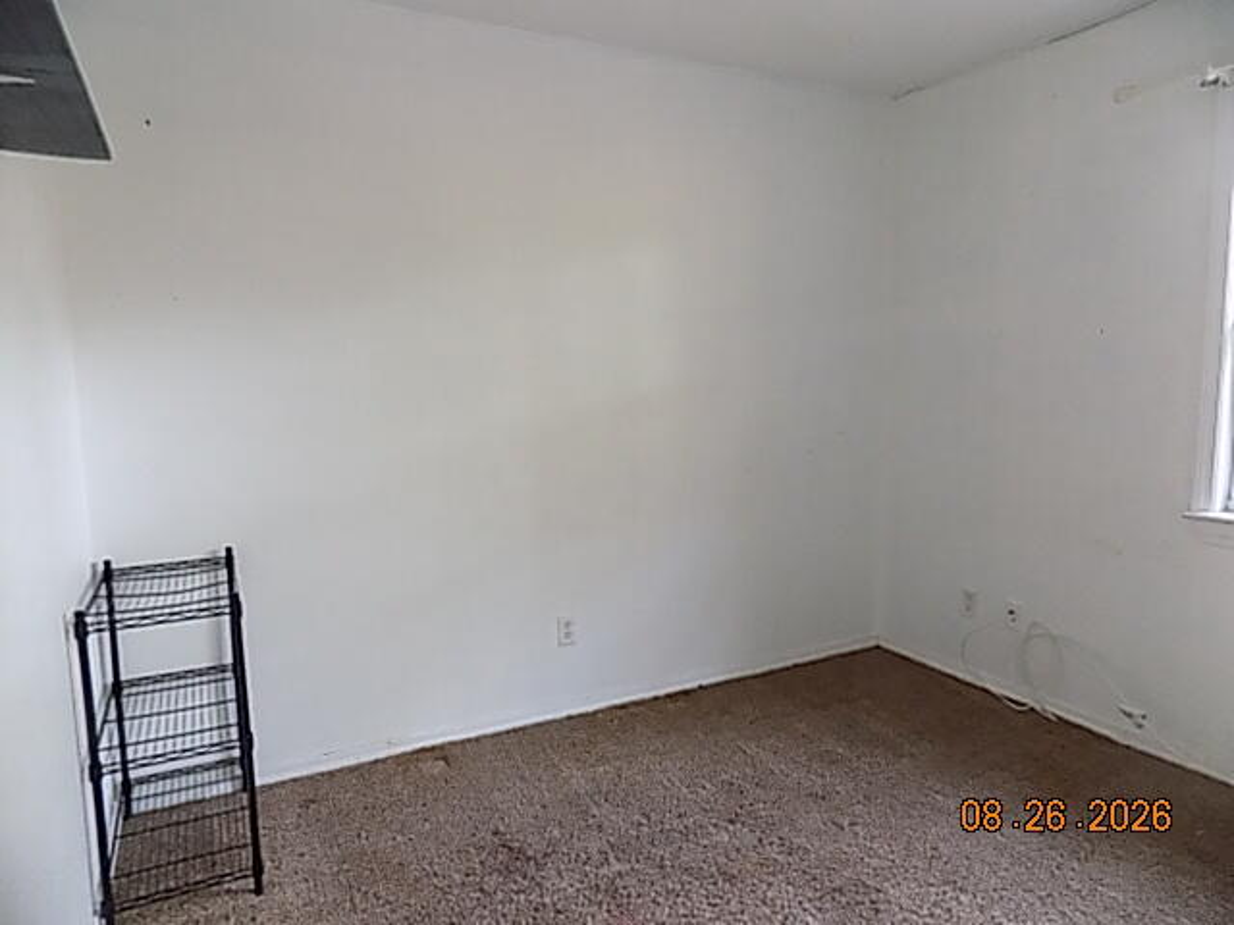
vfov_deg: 58.9
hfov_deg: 73.9
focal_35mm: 23
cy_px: 462
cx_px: 617
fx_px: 820
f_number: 3.1
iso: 400
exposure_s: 1/30
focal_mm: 4
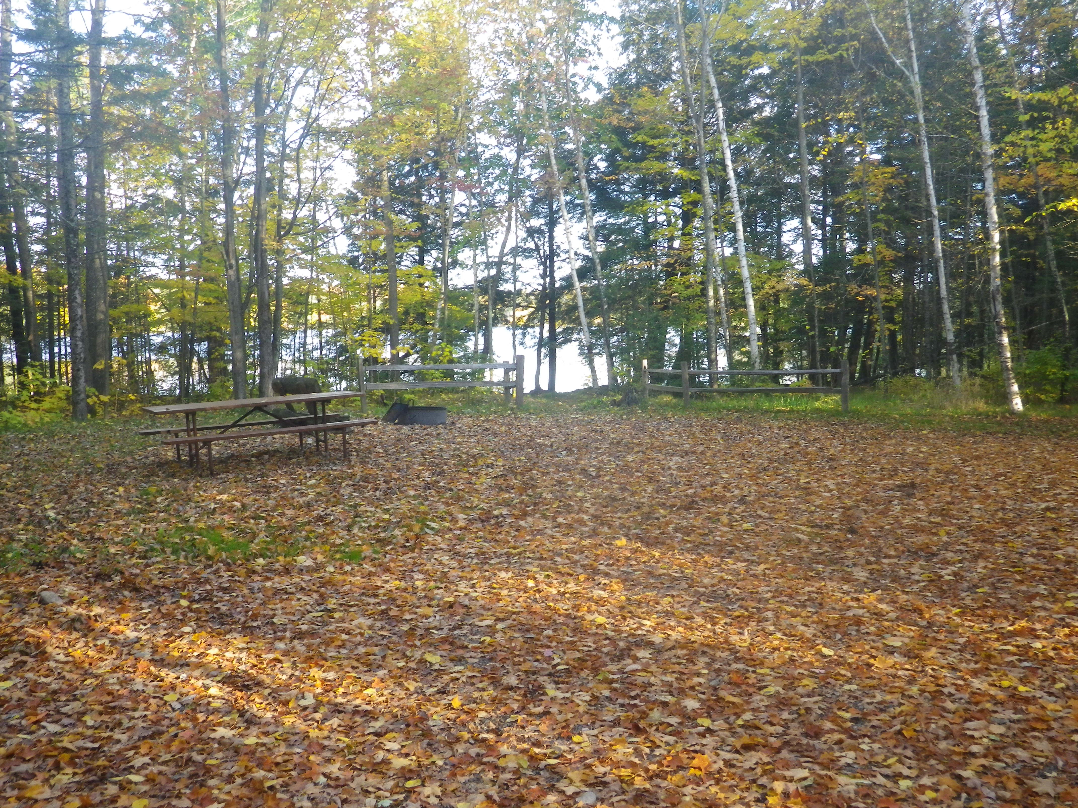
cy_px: 404
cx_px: 539
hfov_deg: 54.0
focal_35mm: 34
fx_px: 1059
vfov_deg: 41.8
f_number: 3.8
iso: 160
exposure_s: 1/50
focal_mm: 6.1
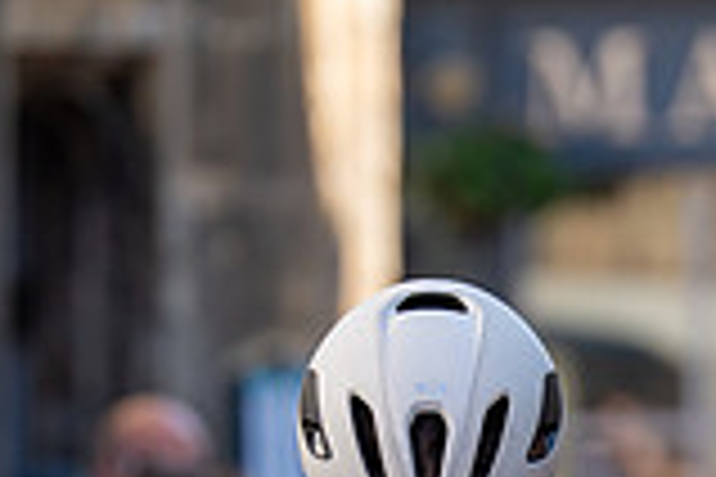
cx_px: 563
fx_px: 14060
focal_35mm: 707
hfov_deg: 2.9
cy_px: 781
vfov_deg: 1.9
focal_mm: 194
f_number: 4
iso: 500
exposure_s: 1/1000
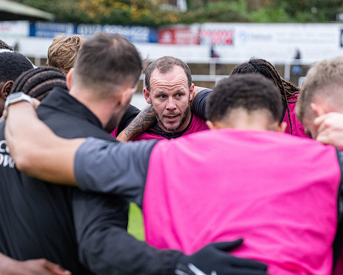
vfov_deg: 11.6
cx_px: 154
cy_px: 124
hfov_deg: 14.5
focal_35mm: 133
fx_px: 1345
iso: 1000
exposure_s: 1/800
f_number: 2.8
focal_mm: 70
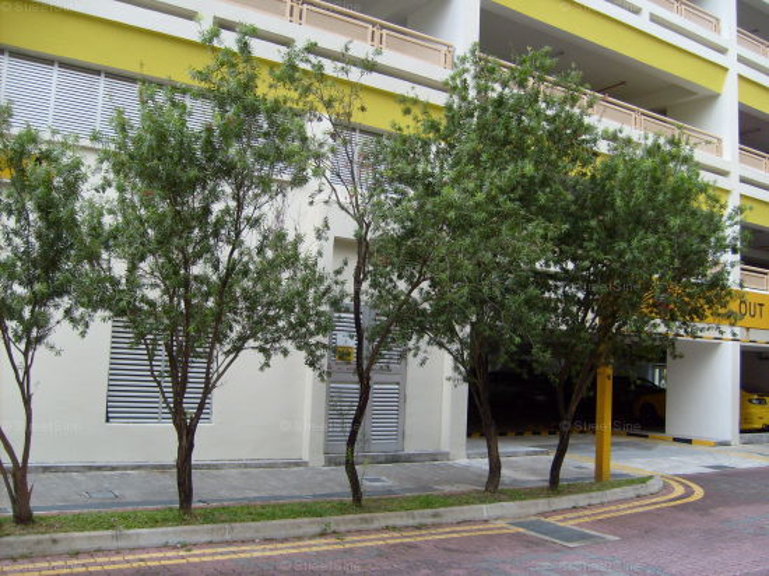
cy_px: 288
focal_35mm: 35
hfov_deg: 52.6
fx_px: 777
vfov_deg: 40.7
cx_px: 384
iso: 80
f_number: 2.8
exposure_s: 1/350
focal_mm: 5.8
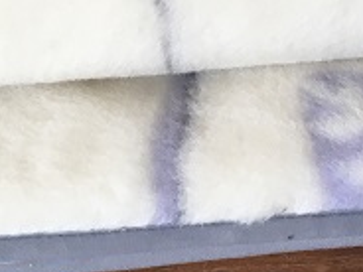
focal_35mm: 126
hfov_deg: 15.4
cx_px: 343
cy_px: -10
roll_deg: +2.9
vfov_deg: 11.6
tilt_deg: -37.4
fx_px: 1321
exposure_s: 1/33
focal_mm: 4.15
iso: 32
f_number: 2.2
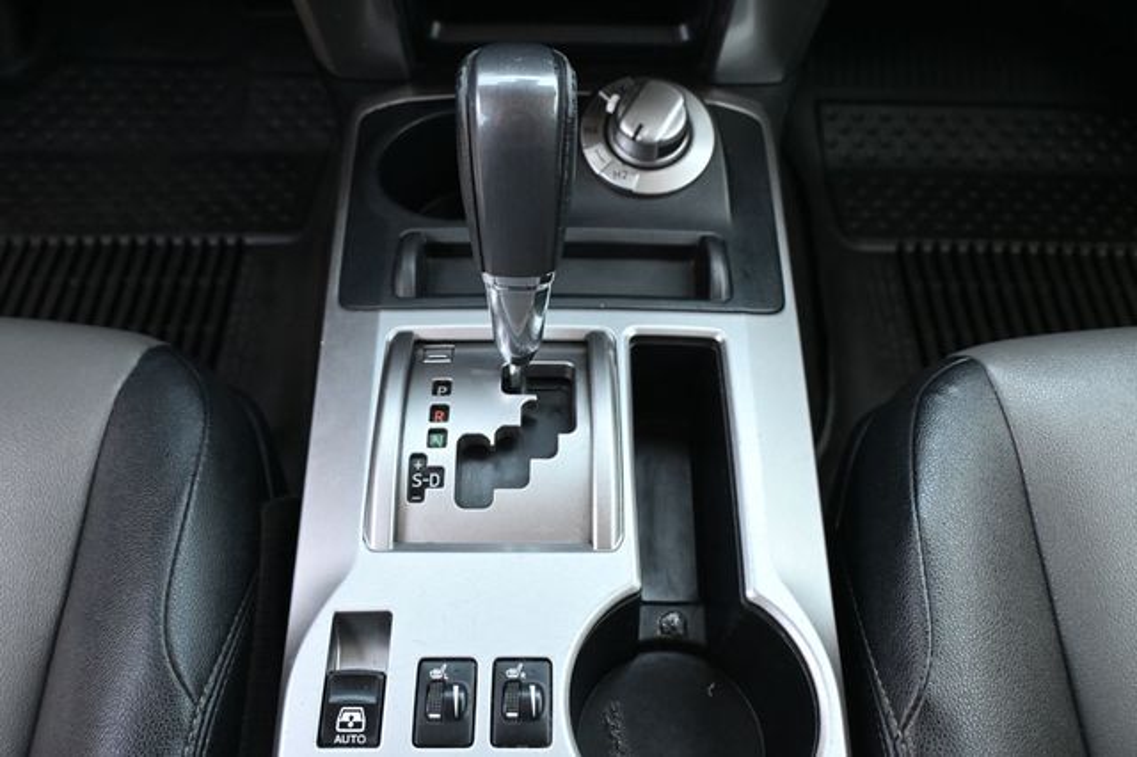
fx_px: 971
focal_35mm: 31
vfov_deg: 42.6
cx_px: 568
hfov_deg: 60.7
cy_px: 378
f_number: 3.8
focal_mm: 20.5
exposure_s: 1/125
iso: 1100
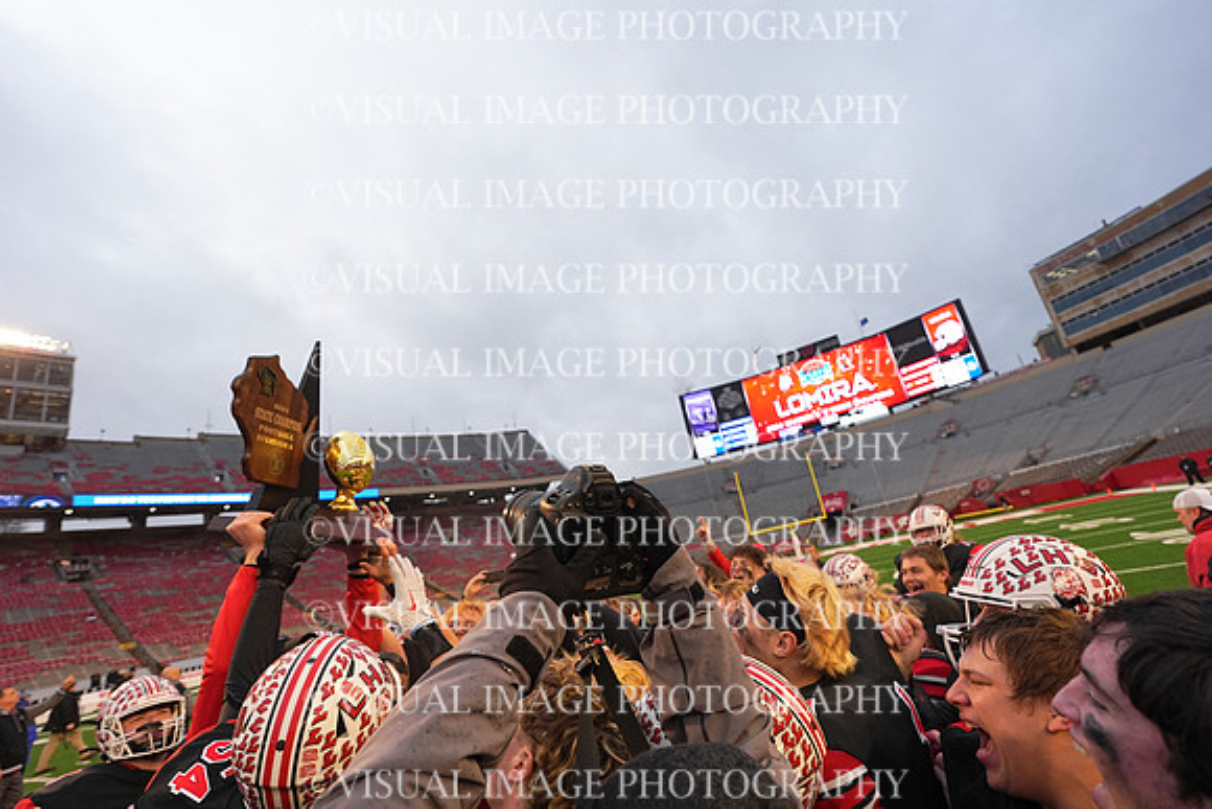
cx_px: 606
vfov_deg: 73.8
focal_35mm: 16
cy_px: 404
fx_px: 539
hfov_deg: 96.7
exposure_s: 1/800
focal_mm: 16
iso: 800
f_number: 4
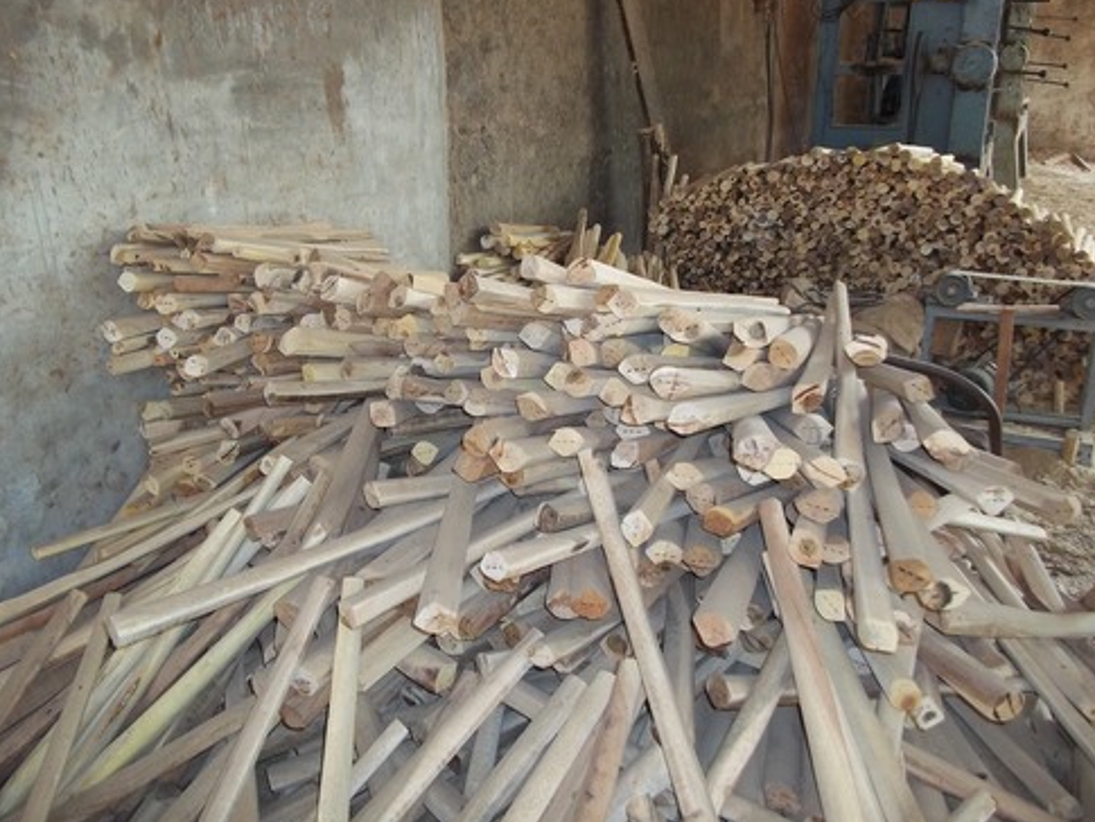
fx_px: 1044
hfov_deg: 55.3
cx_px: 537
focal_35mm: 33
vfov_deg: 43.0
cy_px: 408
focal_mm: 5.7
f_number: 2.9
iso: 80
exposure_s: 1/30
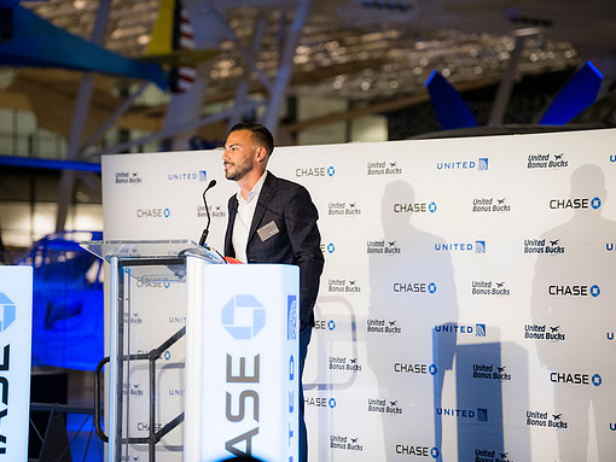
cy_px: 232
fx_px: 2083
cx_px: 281
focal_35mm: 117
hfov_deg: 16.8
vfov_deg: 12.7
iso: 1250
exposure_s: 1/160
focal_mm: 107
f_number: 2.8
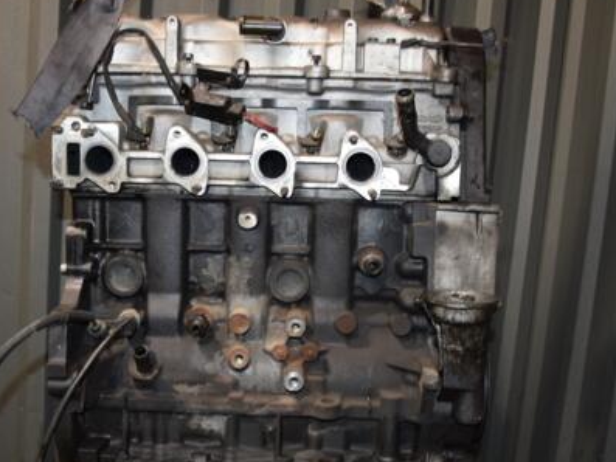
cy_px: 288
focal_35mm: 46
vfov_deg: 31.6
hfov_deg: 41.4
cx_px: 278
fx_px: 814
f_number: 5
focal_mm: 21
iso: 800
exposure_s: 1/60
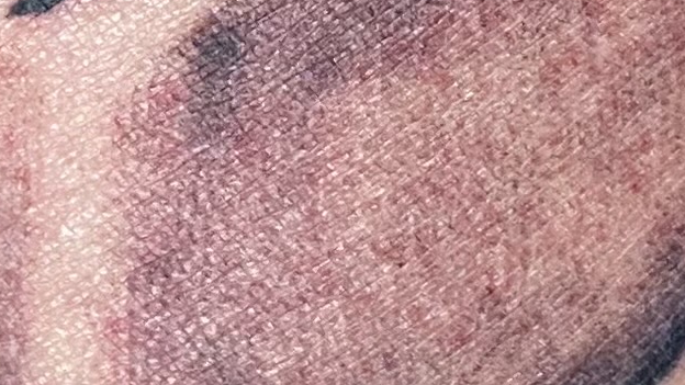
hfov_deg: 11.7
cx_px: 214
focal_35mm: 183
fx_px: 3324
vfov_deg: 6.3
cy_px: -578
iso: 400
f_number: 1.8
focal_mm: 4.25
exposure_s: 1/60
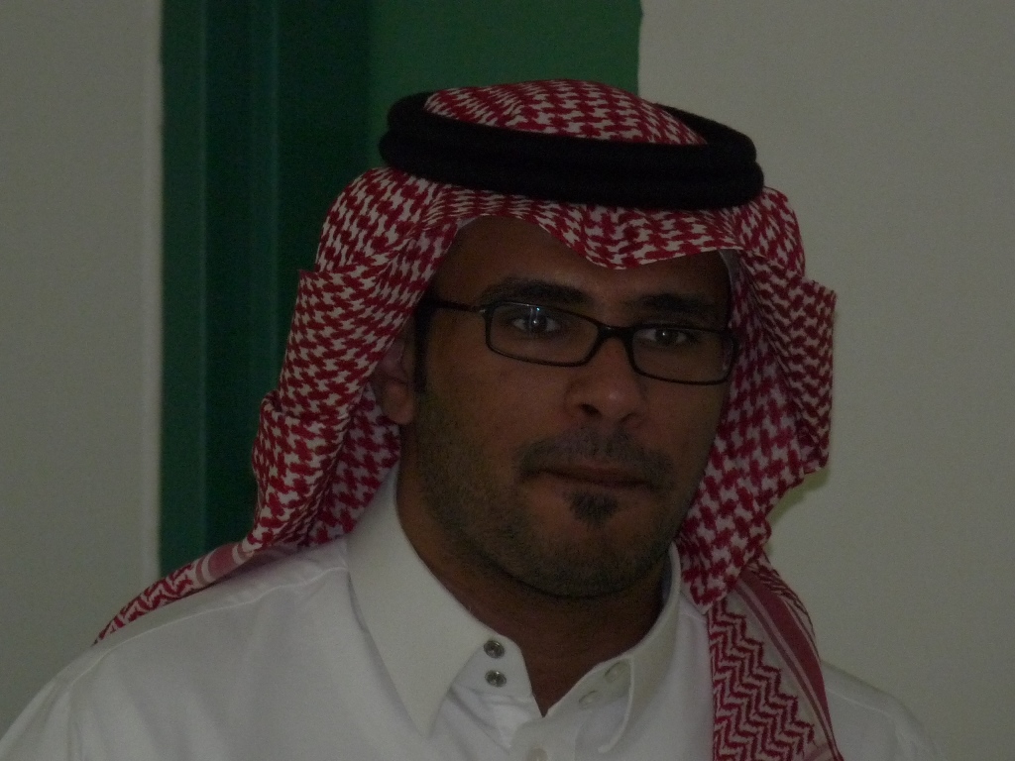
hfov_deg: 3.0
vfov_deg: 2.2
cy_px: 380
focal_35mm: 665
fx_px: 19499
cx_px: 508
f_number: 4.4
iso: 400
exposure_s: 1/125
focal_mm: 85.3
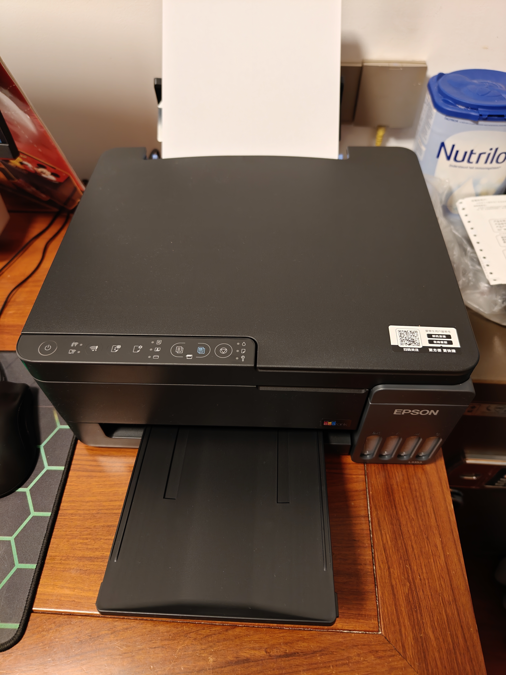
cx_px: 253
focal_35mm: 23
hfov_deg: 58.9
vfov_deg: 73.9
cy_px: 338
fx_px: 448
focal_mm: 8.67
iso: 1600
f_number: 1.8
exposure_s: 1/42
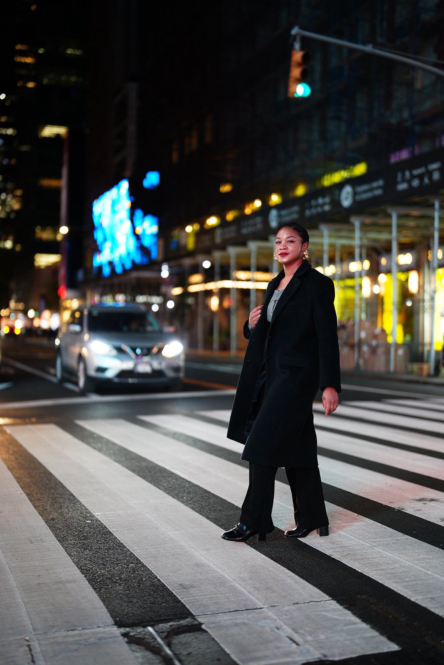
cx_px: 222
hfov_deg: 27.0
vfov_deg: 39.6
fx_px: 923
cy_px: 332
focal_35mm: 50
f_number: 1.2
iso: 1000
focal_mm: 50
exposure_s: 1/500
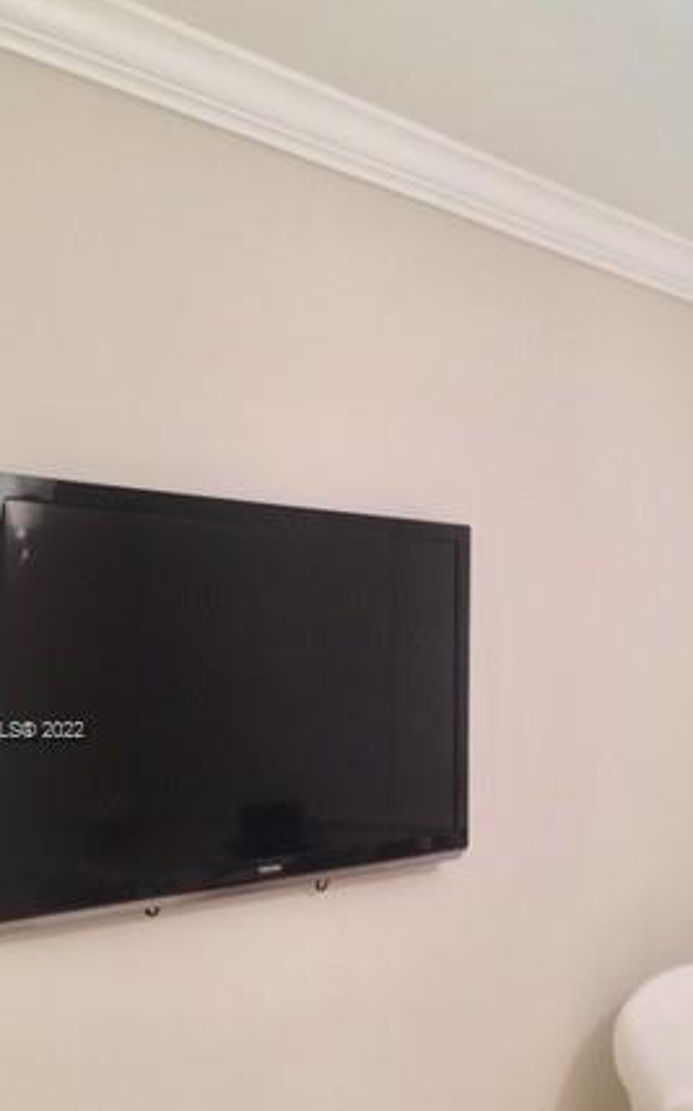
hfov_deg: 27.9
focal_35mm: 46
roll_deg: -1.0
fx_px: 1392
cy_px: 732
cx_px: 410
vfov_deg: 43.0
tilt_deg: -2.5
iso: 80
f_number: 2.2
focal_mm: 4.15
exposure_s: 1/15
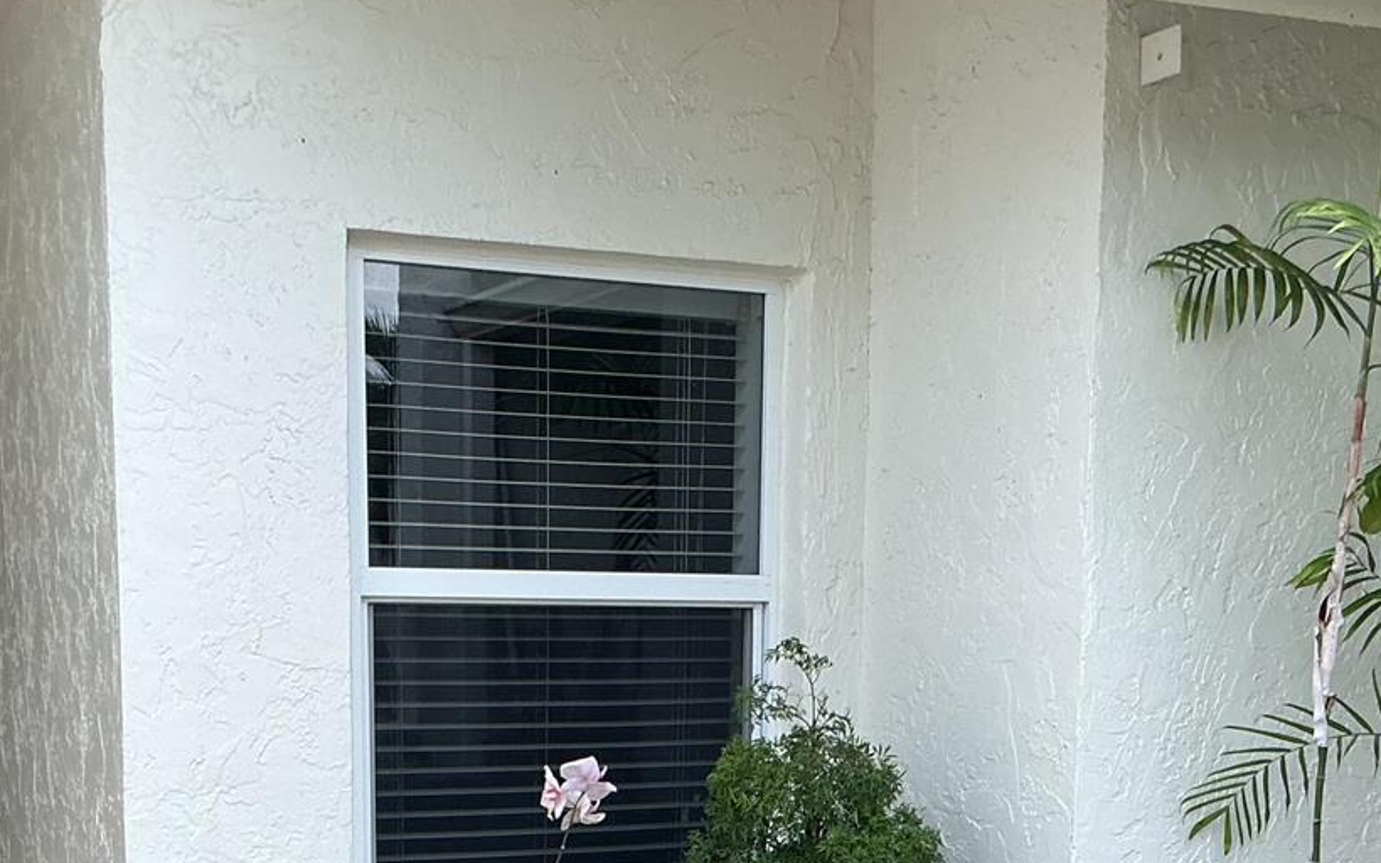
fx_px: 2258
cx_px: 670
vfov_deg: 20.6
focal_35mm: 60
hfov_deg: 34.0
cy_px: 939
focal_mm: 3
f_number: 1.8
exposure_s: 1/120
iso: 50
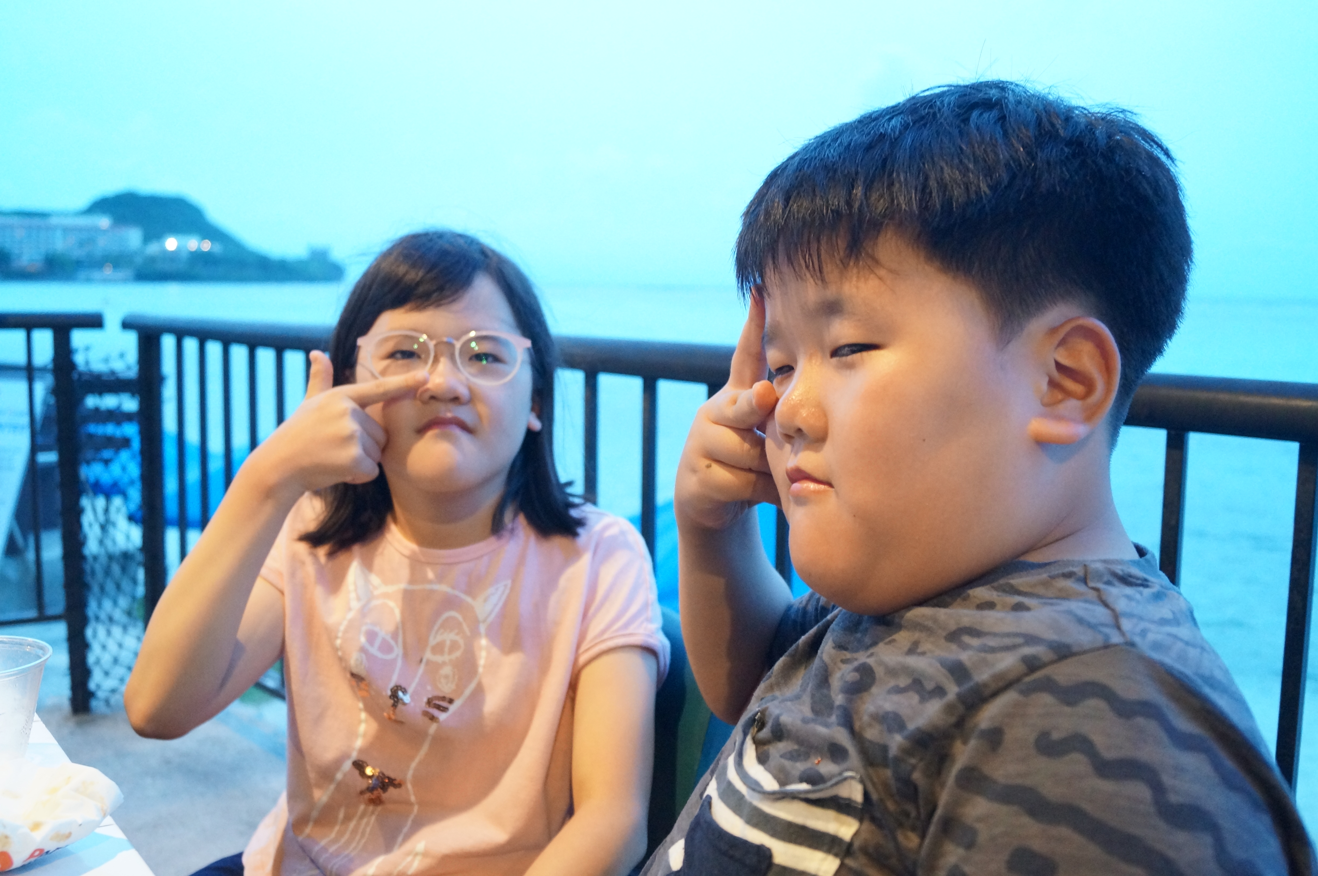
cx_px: 659
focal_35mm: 33
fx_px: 1207
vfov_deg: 39.9
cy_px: 438
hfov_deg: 57.3
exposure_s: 1/60
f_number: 4
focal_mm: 22
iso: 2000
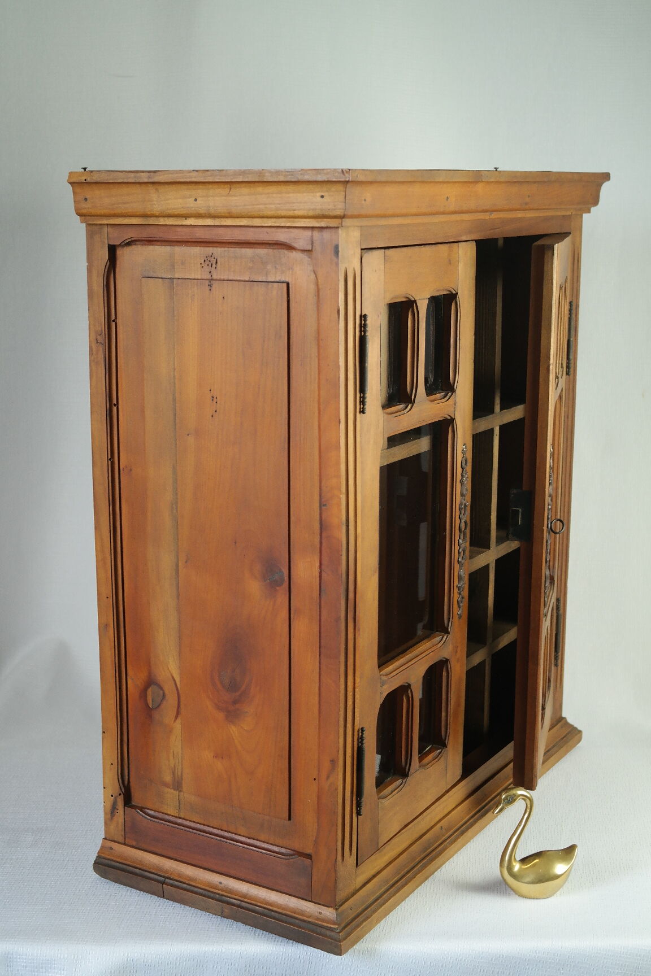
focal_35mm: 53
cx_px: 326
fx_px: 1438
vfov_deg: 37.5
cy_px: 488
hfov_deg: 25.5
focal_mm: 35
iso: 800
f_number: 6.3
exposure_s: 1/30
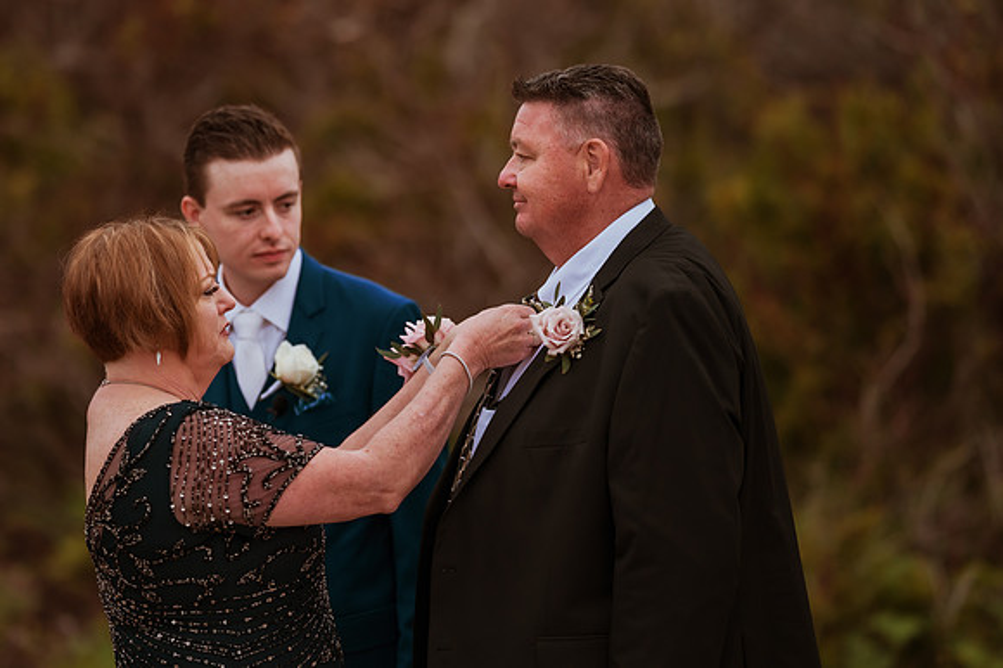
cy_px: 290
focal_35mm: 158
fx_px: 4390
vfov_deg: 8.7
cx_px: 417
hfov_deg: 13.0
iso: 500
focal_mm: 135
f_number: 1.8
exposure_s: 1/2500
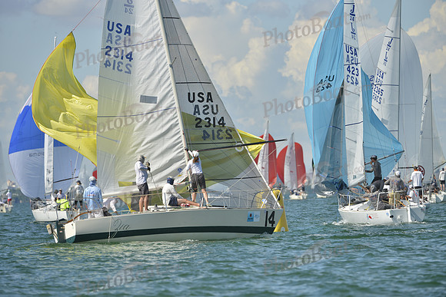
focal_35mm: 300
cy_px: 148
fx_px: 3717
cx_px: 223
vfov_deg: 4.6
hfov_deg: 6.9
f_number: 6.3
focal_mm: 300
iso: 200
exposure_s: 1/1250
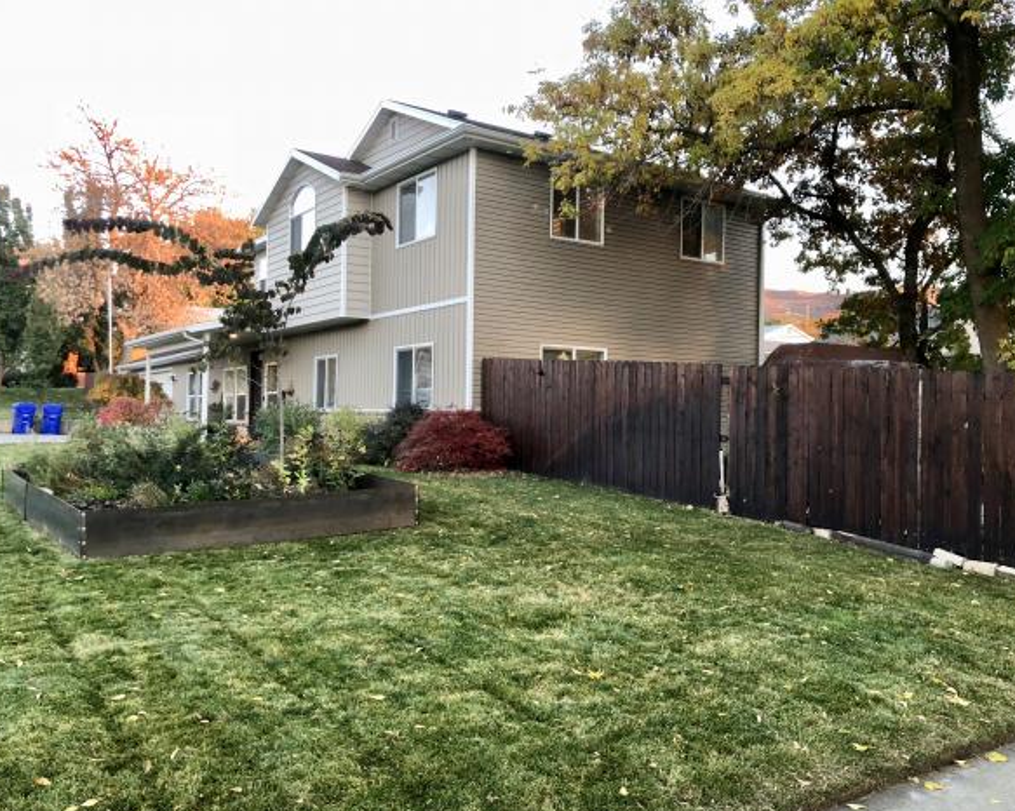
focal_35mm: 30
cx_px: 507
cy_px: 416
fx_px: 901
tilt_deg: +1.5
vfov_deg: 48.5
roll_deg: -0.4
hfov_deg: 58.8
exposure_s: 1/24
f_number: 1.8
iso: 40
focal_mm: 4
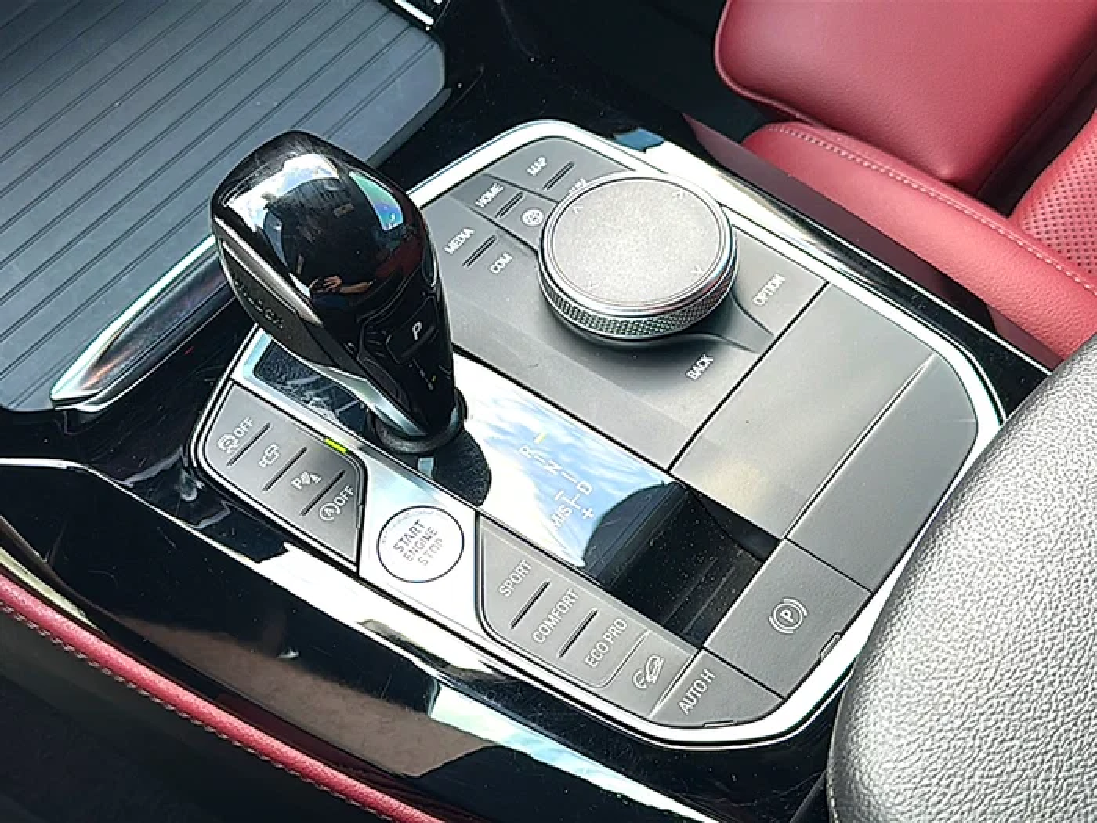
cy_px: 412
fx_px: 1173
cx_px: 548
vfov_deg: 38.7
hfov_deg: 50.1
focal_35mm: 37
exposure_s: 1/85
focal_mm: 6.86
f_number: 1.78
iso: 50
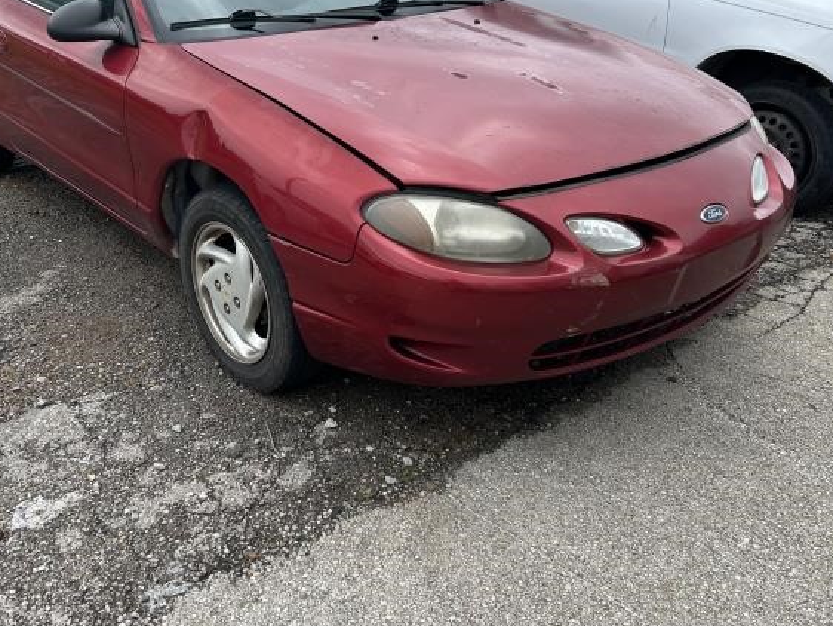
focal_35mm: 37
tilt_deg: -24.1
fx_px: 891
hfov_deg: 49.6
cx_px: 308
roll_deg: +1.2
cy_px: 239
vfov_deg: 38.5
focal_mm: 5.7
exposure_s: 1/1934
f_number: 1.5
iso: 50
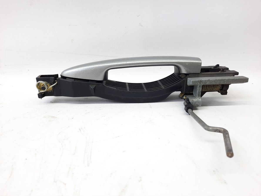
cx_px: 130
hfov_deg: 69.4
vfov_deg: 54.9
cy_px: 98
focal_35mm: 25
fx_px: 188
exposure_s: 1/50
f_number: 2
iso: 80
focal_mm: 4.6
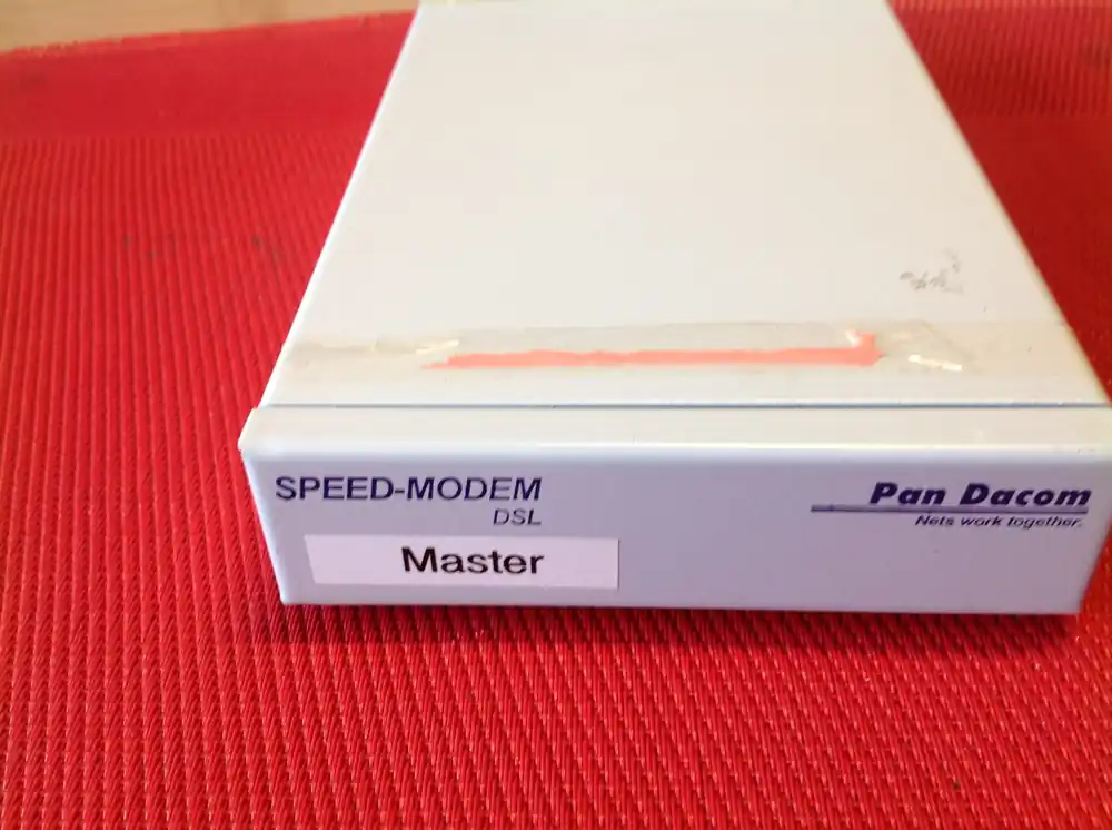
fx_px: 1122
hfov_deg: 52.7
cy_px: 415
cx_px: 556
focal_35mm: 35
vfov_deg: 40.6
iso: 64
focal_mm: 4.28
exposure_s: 1/15
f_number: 2.4
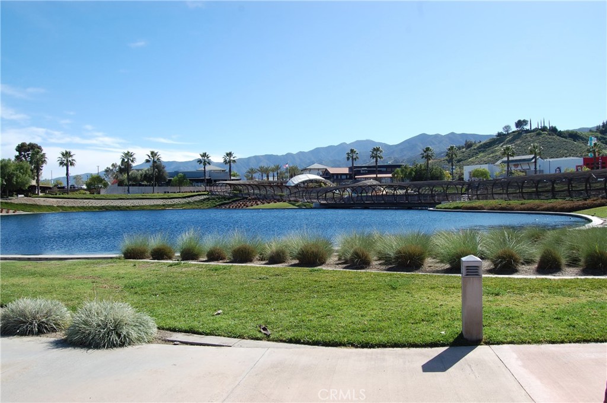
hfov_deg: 67.4
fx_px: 455
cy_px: 202
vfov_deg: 47.8
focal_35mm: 27
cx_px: 304
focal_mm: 18
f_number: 9
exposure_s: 1/320
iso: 200
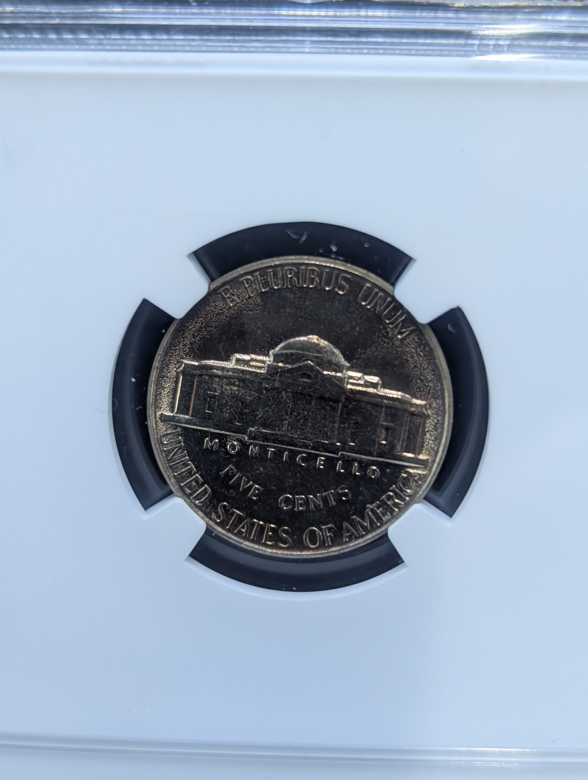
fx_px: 1107
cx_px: 294
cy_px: 390
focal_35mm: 49
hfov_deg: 29.7
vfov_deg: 38.9
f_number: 1.68
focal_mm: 6.9
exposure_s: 1/60
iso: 333
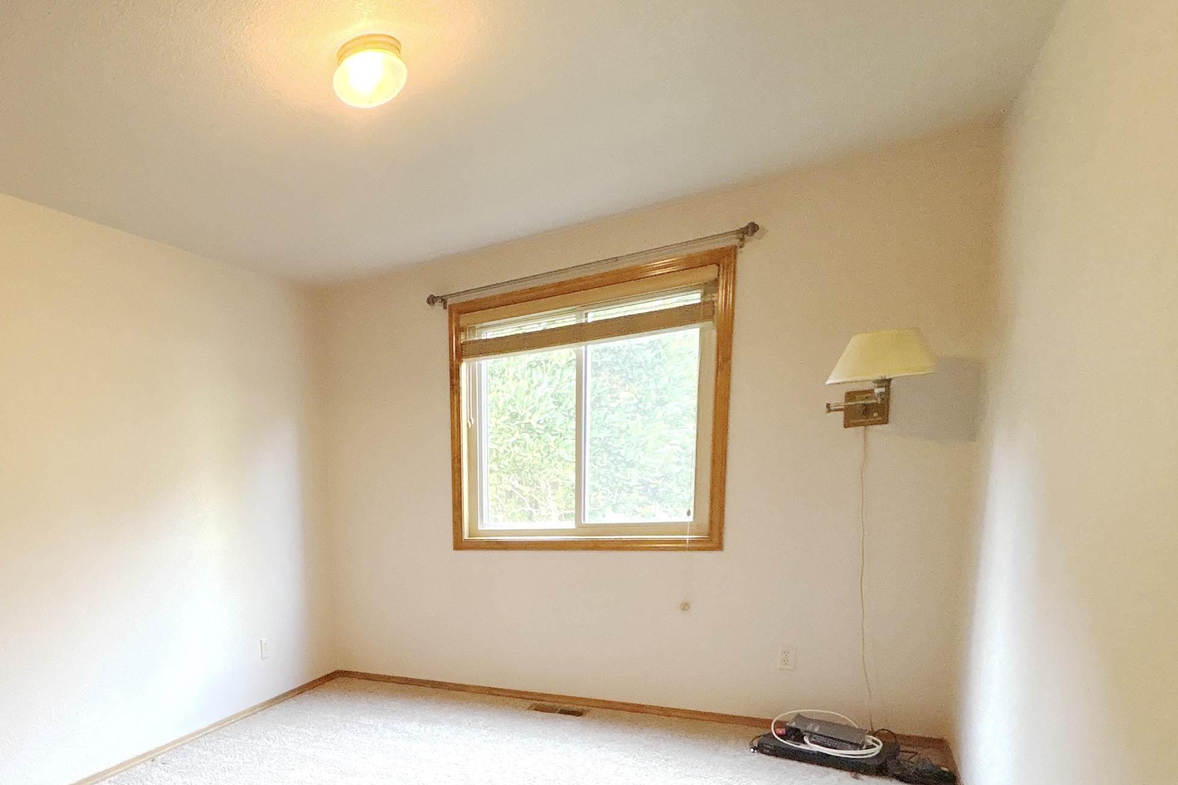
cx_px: 276
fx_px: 753
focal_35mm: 23
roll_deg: +3.4
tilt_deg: -9.4
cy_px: 618
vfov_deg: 51.9
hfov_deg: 70.3
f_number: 2.2
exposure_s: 1/60
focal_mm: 2.22
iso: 500
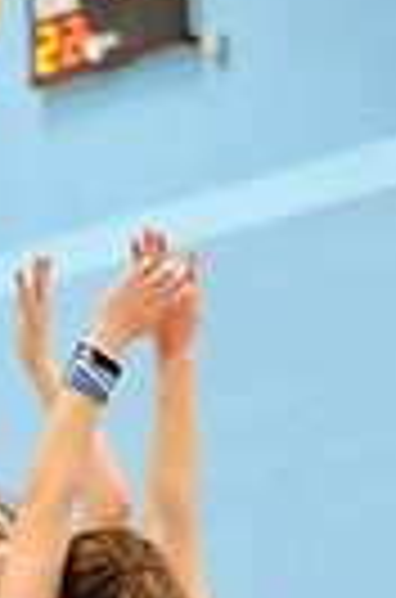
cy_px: 940
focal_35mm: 322
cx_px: -47
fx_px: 5340
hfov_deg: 4.2
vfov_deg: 6.3
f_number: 2.8
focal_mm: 95
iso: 8000
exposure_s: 1/400
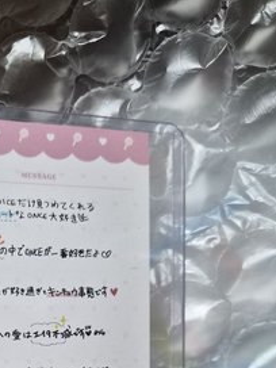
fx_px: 478
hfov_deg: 30.4
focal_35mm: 45
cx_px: 15
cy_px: 339
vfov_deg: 38.8
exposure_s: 1/120
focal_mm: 5.4
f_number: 1.8
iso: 800
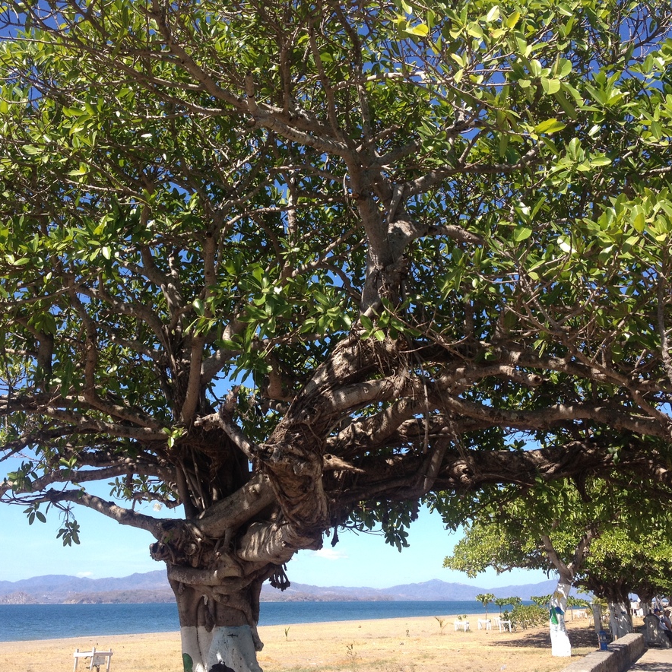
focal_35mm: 42
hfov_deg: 40.0
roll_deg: +0.6
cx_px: 308
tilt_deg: +14.4
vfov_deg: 40.0
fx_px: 922
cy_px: 338
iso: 50
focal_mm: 4.28
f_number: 2.4
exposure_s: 1/876
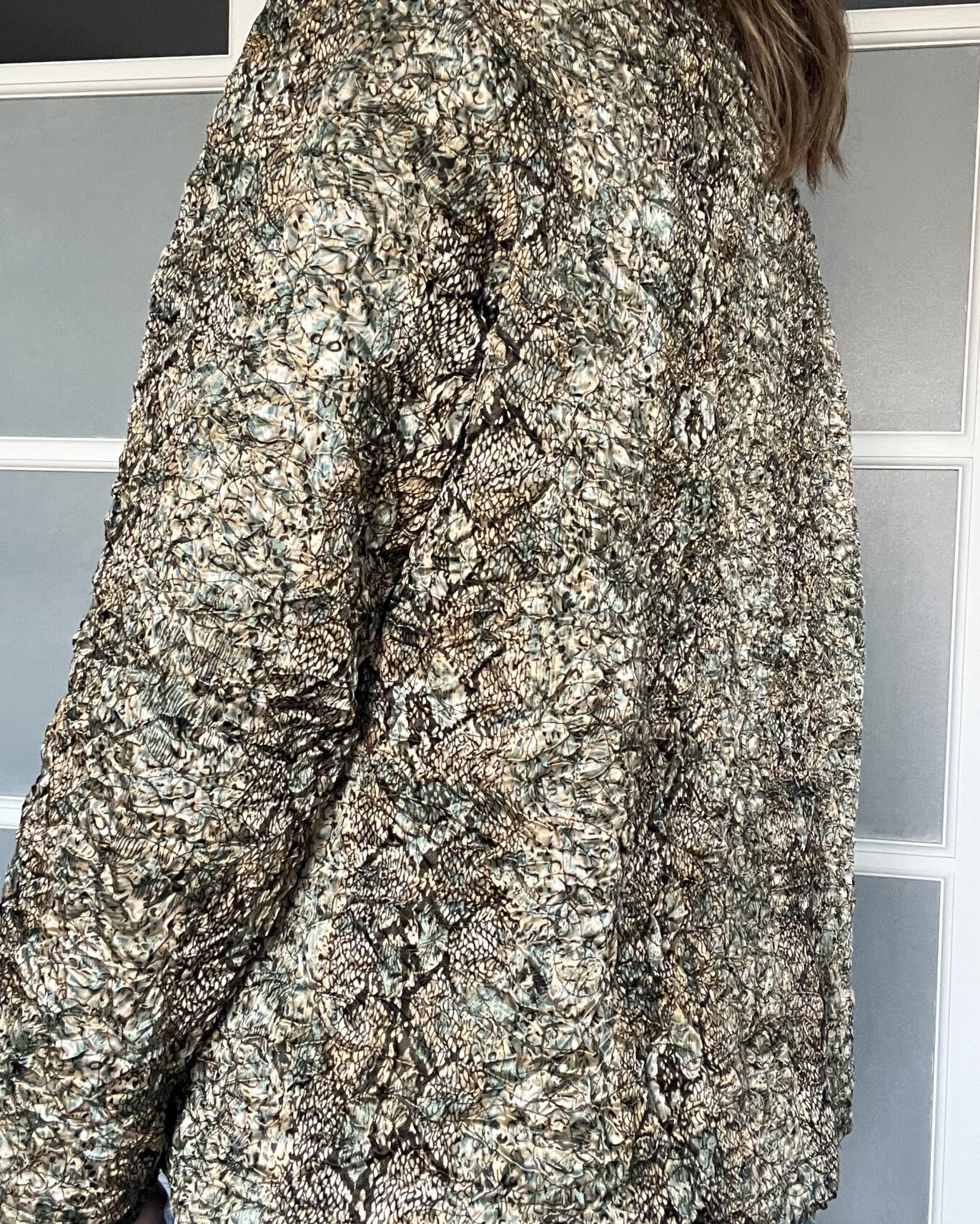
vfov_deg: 51.5
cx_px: 510
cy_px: 616
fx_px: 1269
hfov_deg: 42.2
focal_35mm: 35
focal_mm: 2.71
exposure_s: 1/60
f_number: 2.2
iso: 200
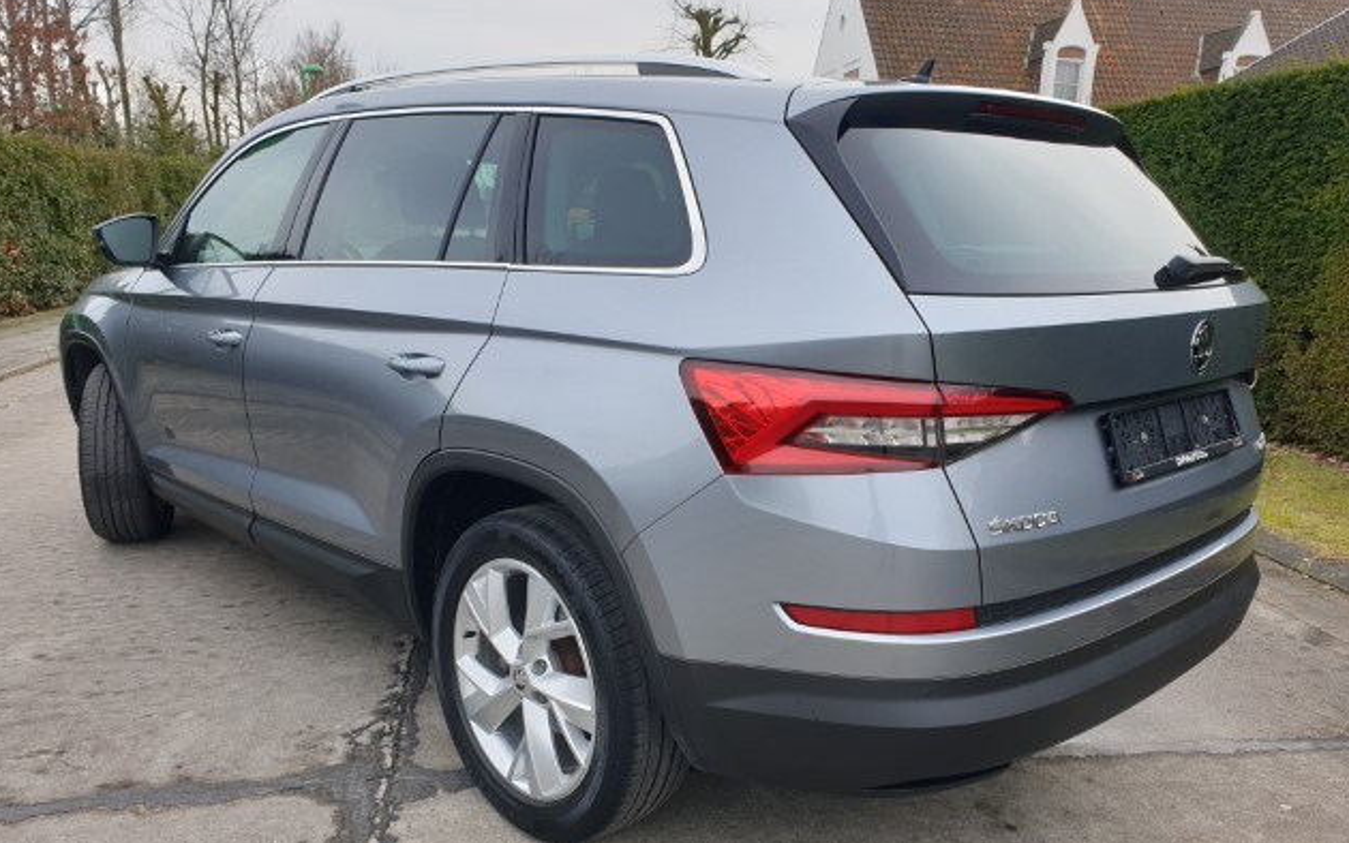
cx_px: 672
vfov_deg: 44.4
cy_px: 481
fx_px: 1030
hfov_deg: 66.5
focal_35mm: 28
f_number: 2.4
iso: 50
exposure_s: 1/528
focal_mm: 4.3
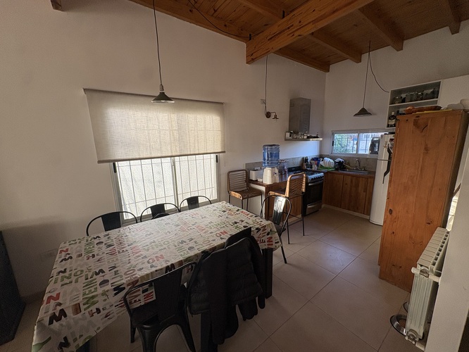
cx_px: 234
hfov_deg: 102.0
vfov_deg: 85.7
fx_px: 190
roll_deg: +2.2
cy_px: 176
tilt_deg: -10.4
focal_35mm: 14
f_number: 2.2
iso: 64
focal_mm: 2.22
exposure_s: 1/99
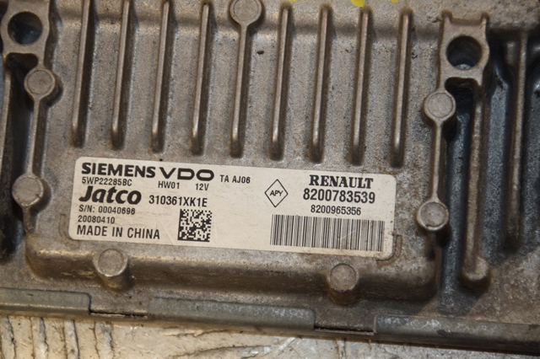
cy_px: 180
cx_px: 270
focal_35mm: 158
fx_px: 2361
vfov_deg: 8.7
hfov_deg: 13.0
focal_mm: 105
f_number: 6.3
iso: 800
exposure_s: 1/200
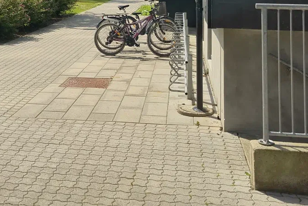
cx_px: 102
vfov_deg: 22.0
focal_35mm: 57
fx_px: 488
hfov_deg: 34.7
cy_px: -41
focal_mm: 5.4
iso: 25
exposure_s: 1/2688
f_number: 1.8
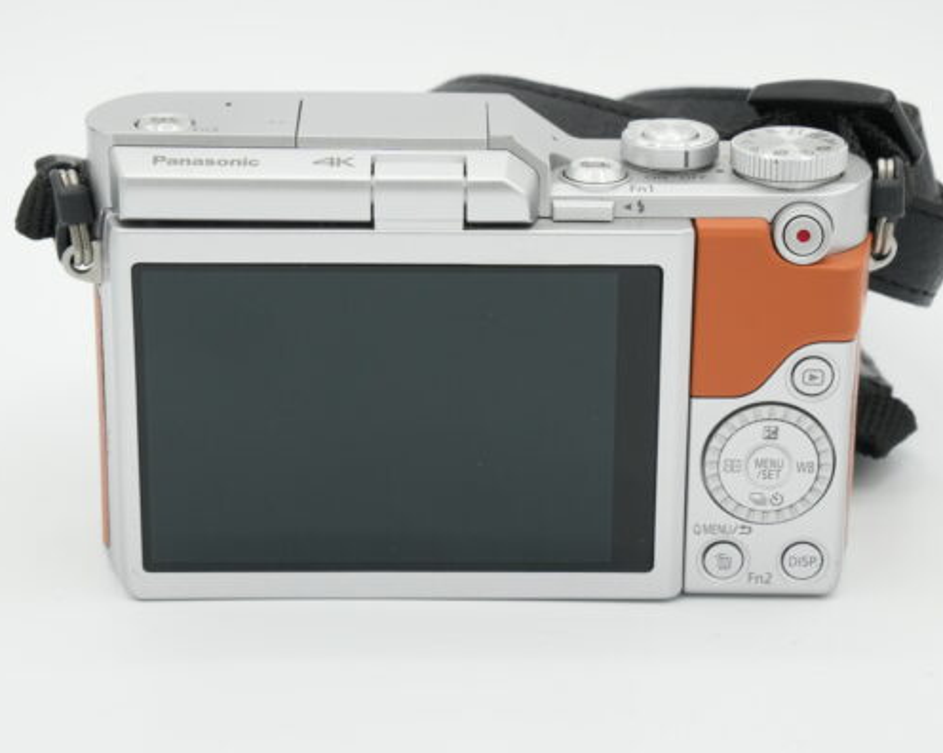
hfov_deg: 19.1
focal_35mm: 101
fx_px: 2805
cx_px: 470
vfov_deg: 15.3
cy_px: 375
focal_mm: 59
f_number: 14
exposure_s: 1/200
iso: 1000
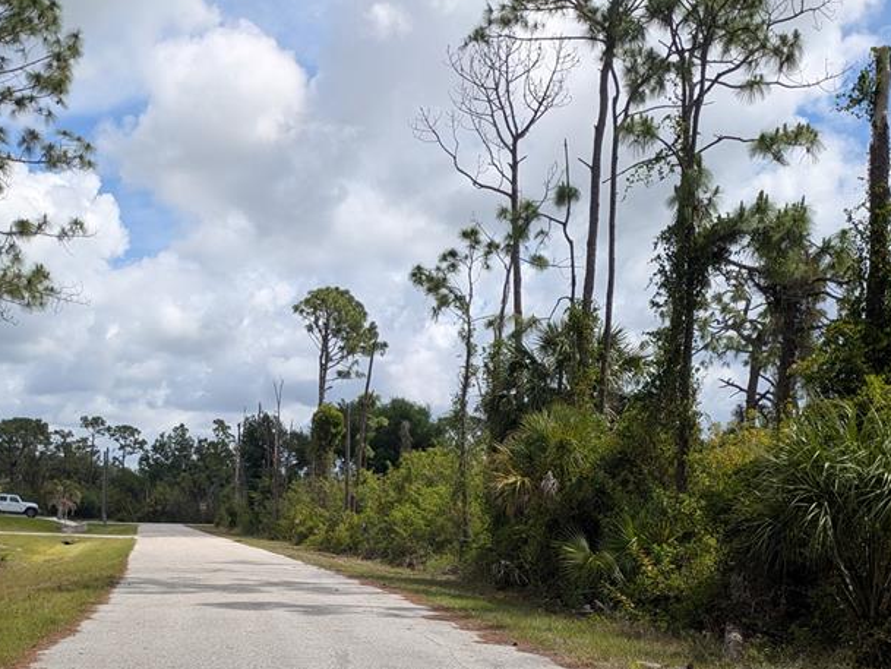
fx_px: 1081
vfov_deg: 33.6
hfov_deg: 44.7
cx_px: 388
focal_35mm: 42
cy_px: 515
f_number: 1.89
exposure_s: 1/2632
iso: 44
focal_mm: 5.43
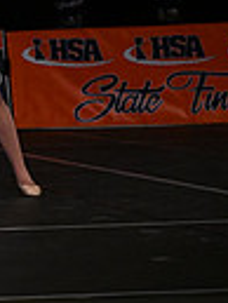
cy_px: 34
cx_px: -411
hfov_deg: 4.7
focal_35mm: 306
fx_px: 2683
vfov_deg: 6.5
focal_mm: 71
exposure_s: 1/1000
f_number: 4
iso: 6400
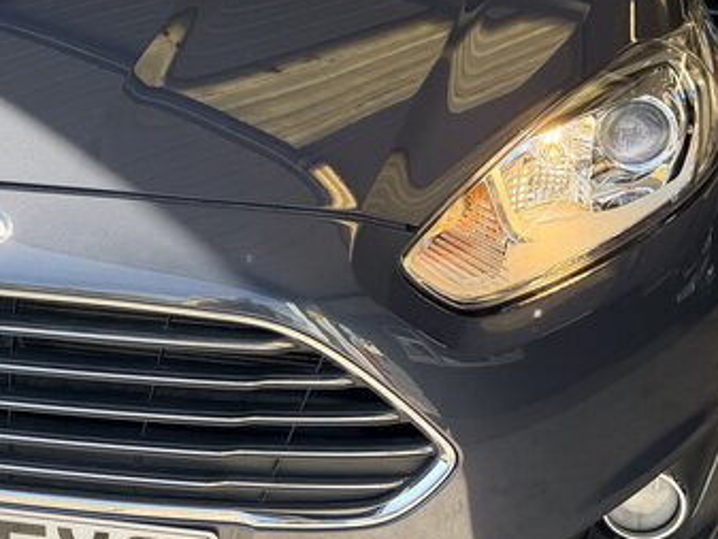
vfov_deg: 25.7
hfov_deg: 32.6
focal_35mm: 57
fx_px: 1183
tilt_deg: -18.2
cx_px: 119
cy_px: 236
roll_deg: -0.5
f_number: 1.78
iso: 100
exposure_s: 1/1091
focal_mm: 6.76
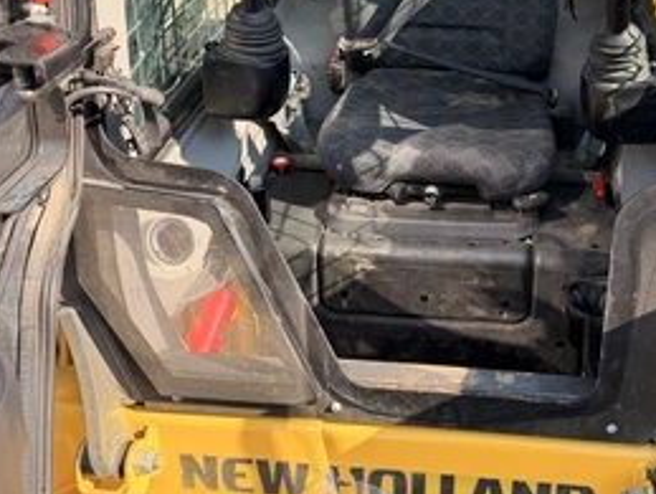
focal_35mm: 37
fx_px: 702
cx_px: 438
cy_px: 144
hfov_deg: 49.2
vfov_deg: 38.1
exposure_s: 1/849
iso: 100
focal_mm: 6.76
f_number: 1.78
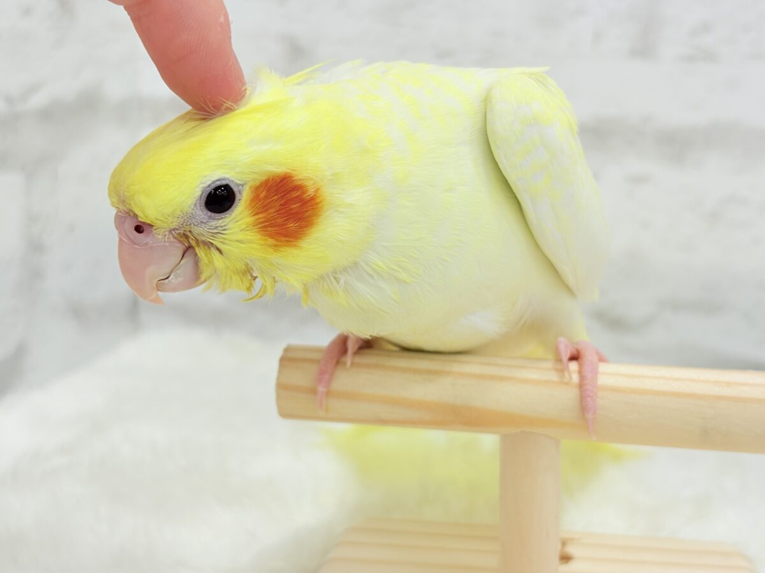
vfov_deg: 28.0
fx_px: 1149
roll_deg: -1.8
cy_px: 286
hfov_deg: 36.8
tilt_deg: -12.6
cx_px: 382
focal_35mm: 52
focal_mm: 5.96
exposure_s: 1/100
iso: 50
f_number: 1.6
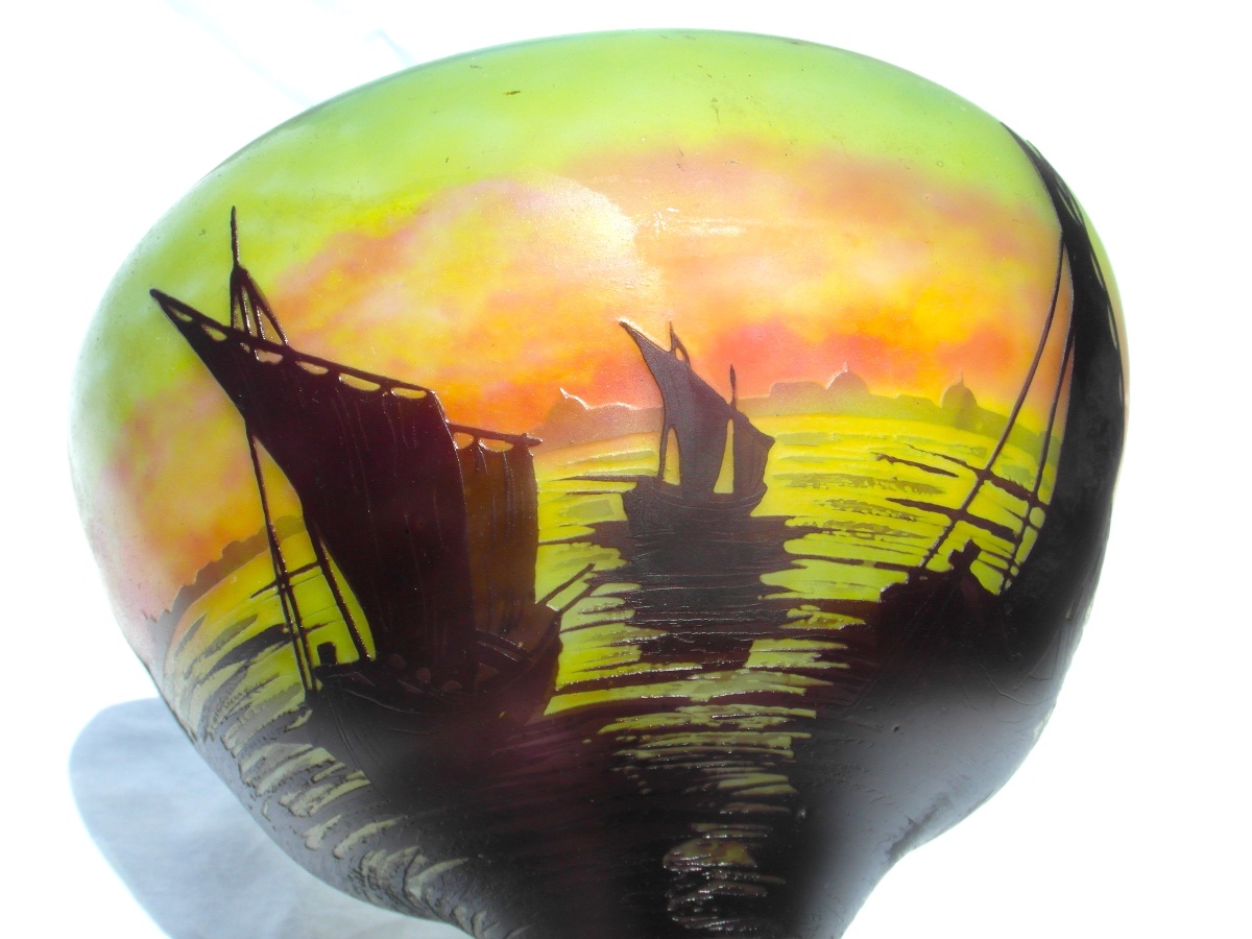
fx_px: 1917
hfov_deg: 36.2
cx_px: 626
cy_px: 470
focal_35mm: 53
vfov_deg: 27.5
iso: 80
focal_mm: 8.7
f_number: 6
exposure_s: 1/350
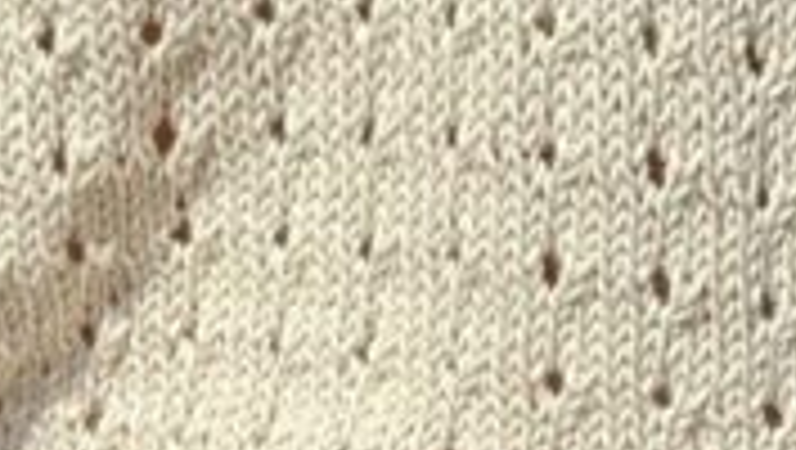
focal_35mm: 591
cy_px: 1314
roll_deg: -3.3
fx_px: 12487
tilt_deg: -9.9
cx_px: 270
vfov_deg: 2.0
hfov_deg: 3.7
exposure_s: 1/728
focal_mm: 15.66
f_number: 2.8
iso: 50
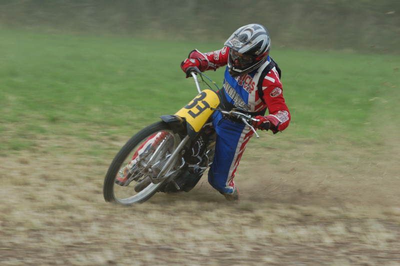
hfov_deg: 9.2
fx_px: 2498
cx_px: 200
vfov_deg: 6.1
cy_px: 133
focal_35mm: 225
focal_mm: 150
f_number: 6.7
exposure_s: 1/250
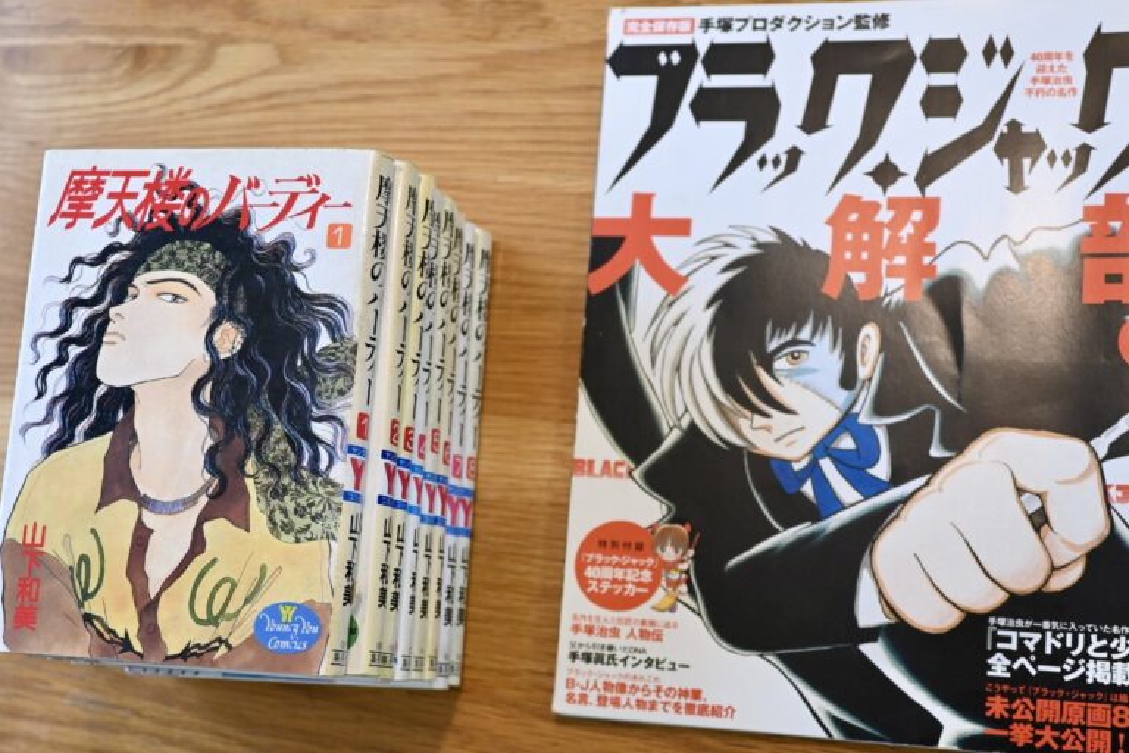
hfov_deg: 46.4
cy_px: 376
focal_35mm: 42
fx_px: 1317
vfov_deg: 31.9
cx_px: 564
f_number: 2.8
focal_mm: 28
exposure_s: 1/125
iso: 1100
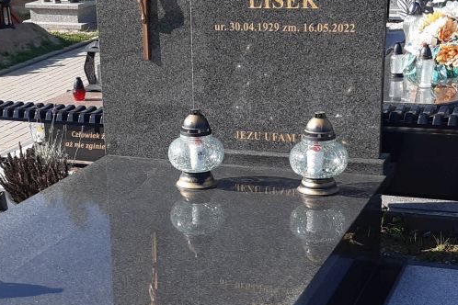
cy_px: 228
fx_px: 954
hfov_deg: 27.0
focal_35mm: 75
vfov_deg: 18.1
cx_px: 198
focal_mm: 3.92
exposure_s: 1/1185
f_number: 1.7
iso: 40
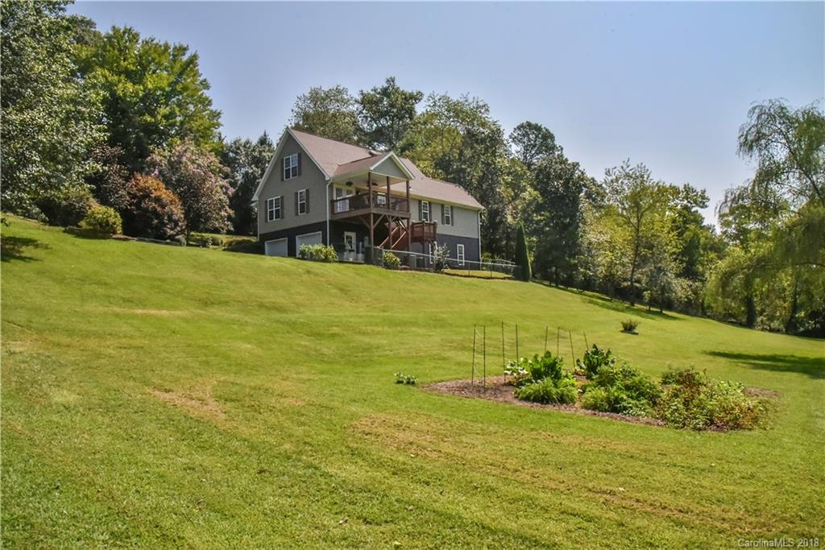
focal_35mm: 24
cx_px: 412
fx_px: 550
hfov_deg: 73.7
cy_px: 275
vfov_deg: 53.1
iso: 4000
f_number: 22
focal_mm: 24
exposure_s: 1/1000
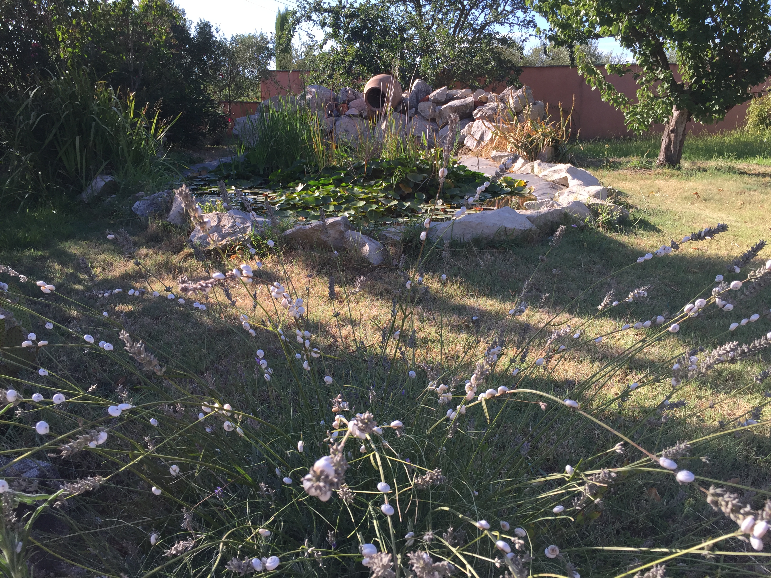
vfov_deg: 48.2
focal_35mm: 29
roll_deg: +0.1
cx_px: 386
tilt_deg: -14.2
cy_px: 289
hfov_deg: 61.7
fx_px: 646
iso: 32
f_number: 2.2
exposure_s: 1/682
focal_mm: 4.15
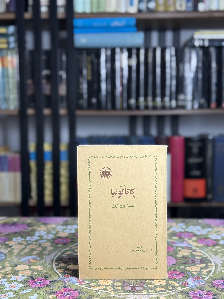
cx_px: 112
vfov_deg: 39.7
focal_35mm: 48
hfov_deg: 30.3
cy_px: 150
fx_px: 414
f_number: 1.78
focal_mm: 6.76
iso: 80
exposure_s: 1/100
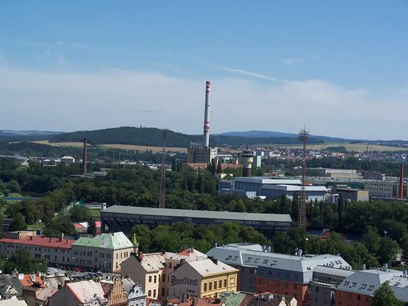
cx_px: 204
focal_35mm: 82
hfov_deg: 23.8
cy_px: 153
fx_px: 966
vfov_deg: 18.0
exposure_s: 1/500
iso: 64
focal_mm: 17.3
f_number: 5
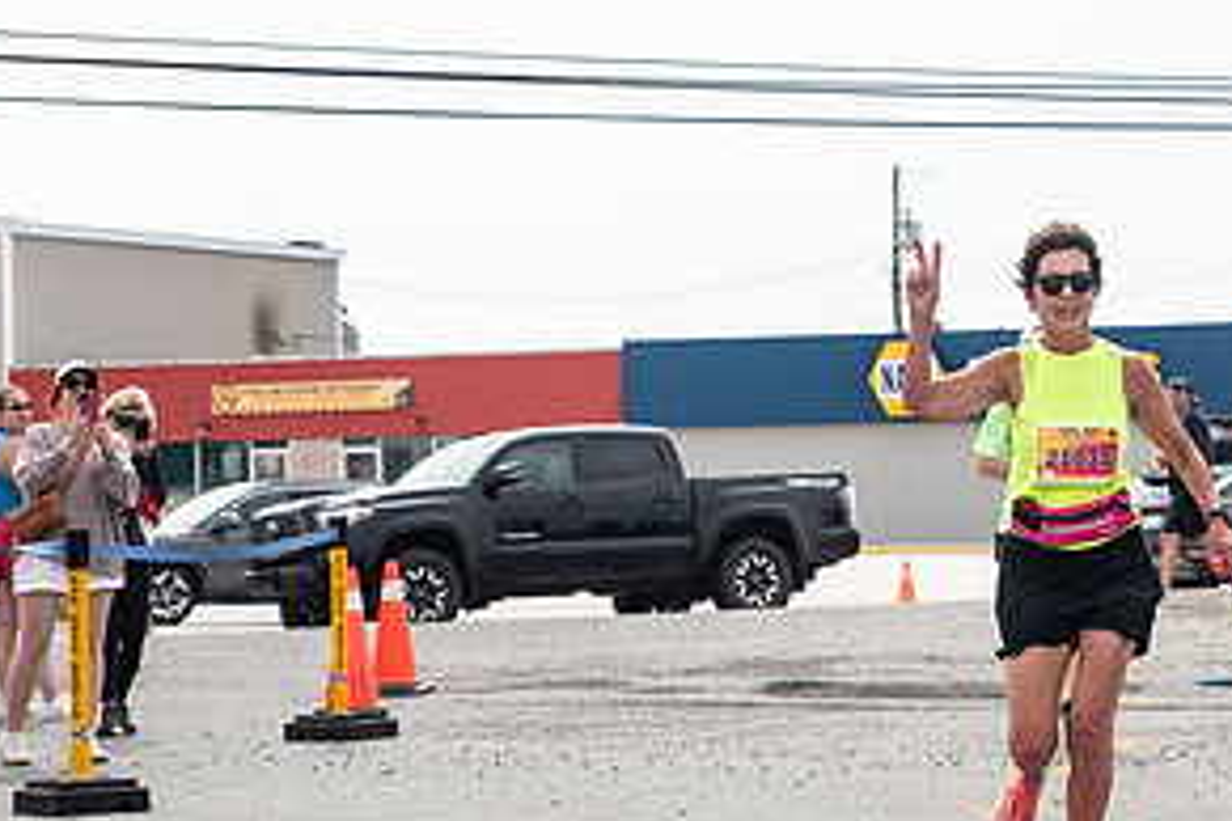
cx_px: 981
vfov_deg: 9.9
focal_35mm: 138
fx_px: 4722
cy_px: 319
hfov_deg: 14.8
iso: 800
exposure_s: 1/3200
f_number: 4
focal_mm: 56
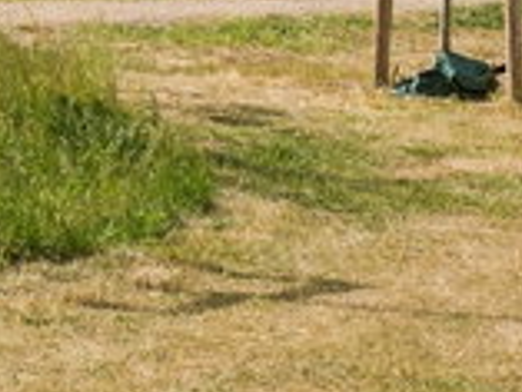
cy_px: -427
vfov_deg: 7.7
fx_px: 2777
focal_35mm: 184
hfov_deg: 10.7
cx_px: 37
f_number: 8
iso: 200
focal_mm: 20
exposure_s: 1/160
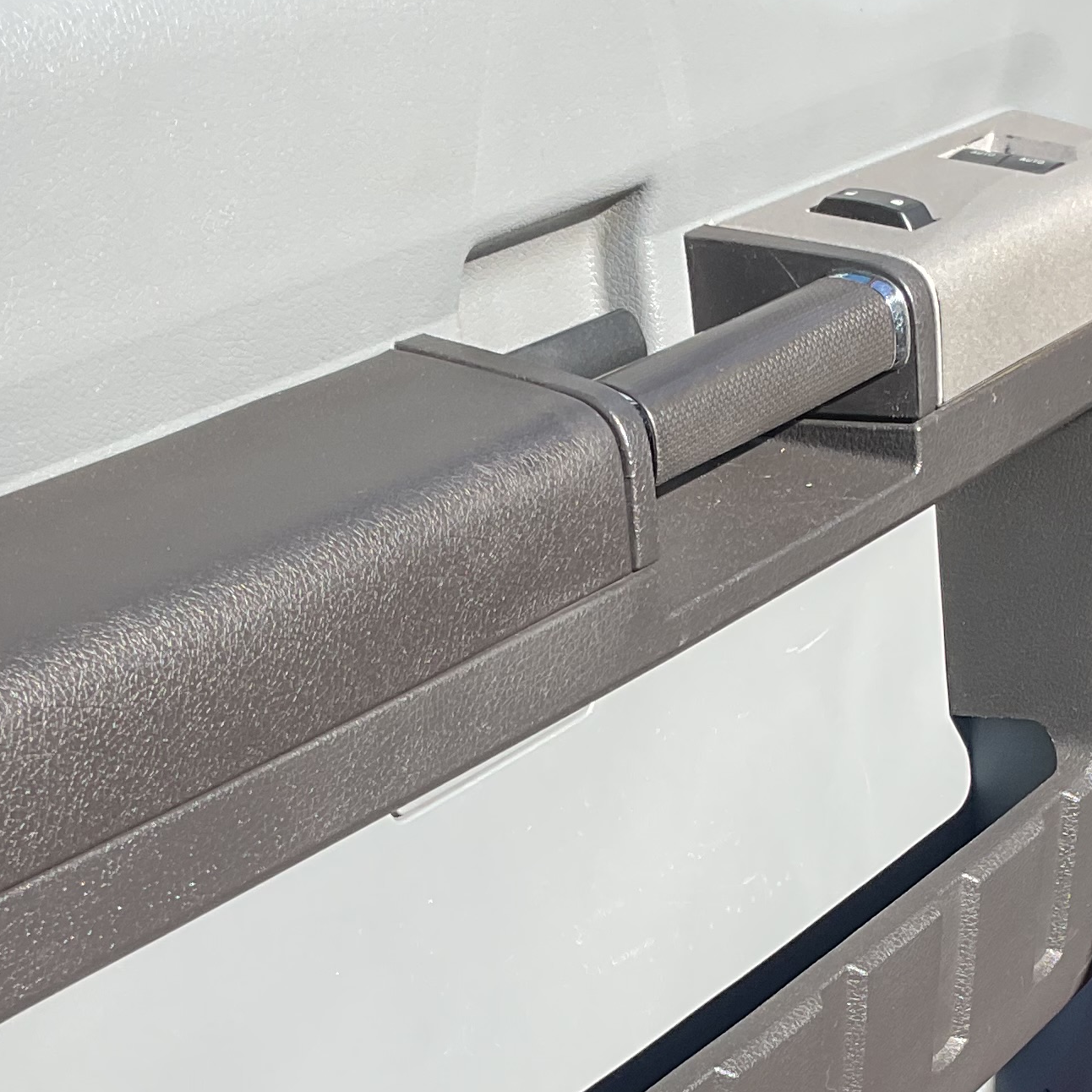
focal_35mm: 80
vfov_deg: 21.3
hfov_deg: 21.6
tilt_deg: -27.1
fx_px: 2855
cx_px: 667
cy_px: 942
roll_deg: +2.2
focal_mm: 3
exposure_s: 1/792
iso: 16
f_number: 1.8
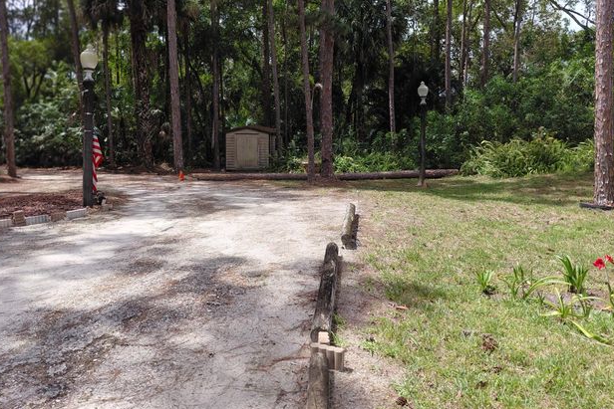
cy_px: 190
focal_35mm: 27
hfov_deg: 67.4
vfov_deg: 47.9
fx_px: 461
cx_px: 306
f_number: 1.8
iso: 50
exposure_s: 1/1491
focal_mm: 4.69
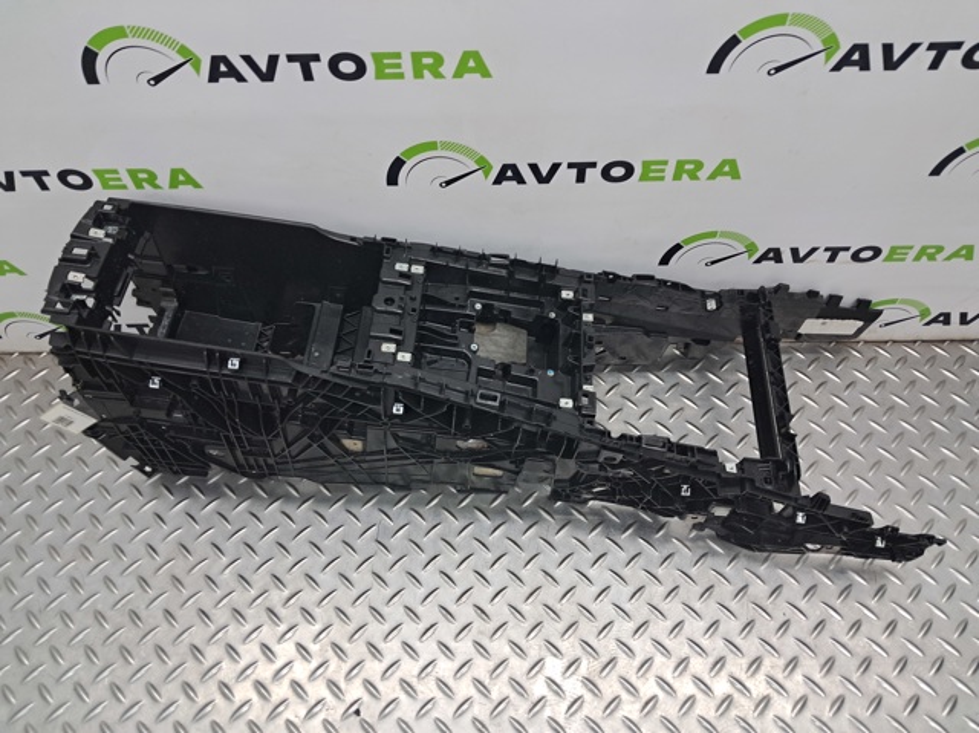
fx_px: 763
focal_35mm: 27
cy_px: 366
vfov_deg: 51.3
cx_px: 490
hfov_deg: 65.4
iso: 80
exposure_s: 1/50
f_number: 1.8
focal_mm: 4
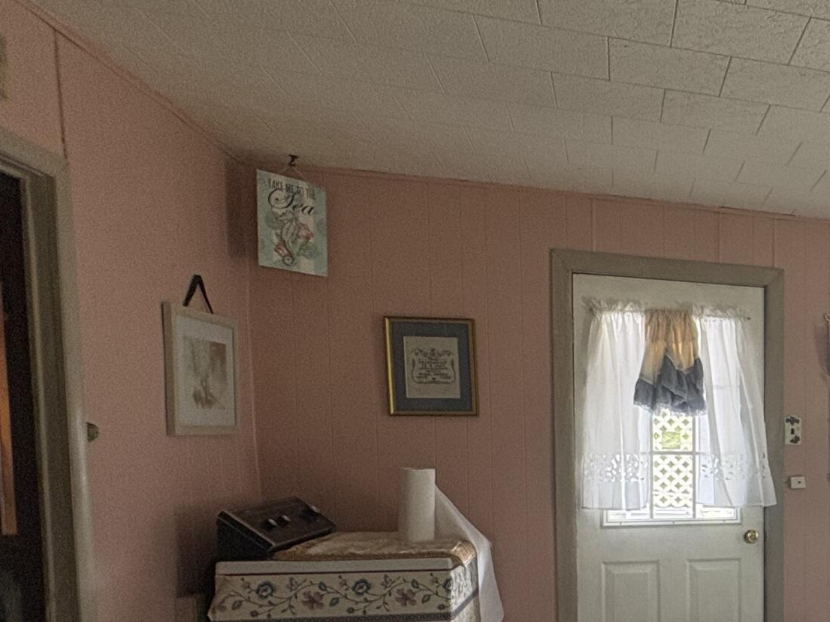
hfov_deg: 38.4
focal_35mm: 38
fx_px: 911
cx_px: 961
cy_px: 496
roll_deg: -0.3
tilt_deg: -4.1
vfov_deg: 36.5
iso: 200
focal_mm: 2.22
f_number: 2.2
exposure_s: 1/91
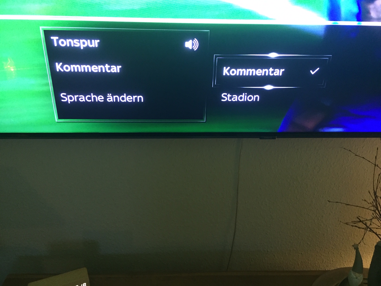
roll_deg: +0.4
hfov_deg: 61.7
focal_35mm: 29
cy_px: 143
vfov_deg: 48.2
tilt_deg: -24.6
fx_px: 319
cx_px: 190
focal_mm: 4.15
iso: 250
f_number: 2.2
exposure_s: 1/25
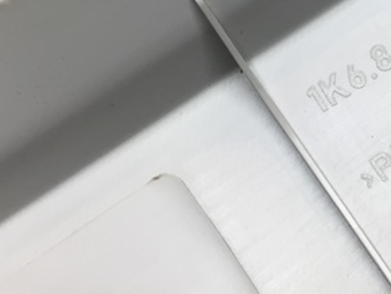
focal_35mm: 64
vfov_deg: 22.7
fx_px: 724
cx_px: 368
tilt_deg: -58.7
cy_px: 66
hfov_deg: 28.8
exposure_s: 1/33
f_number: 2.2
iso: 40
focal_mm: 4.15
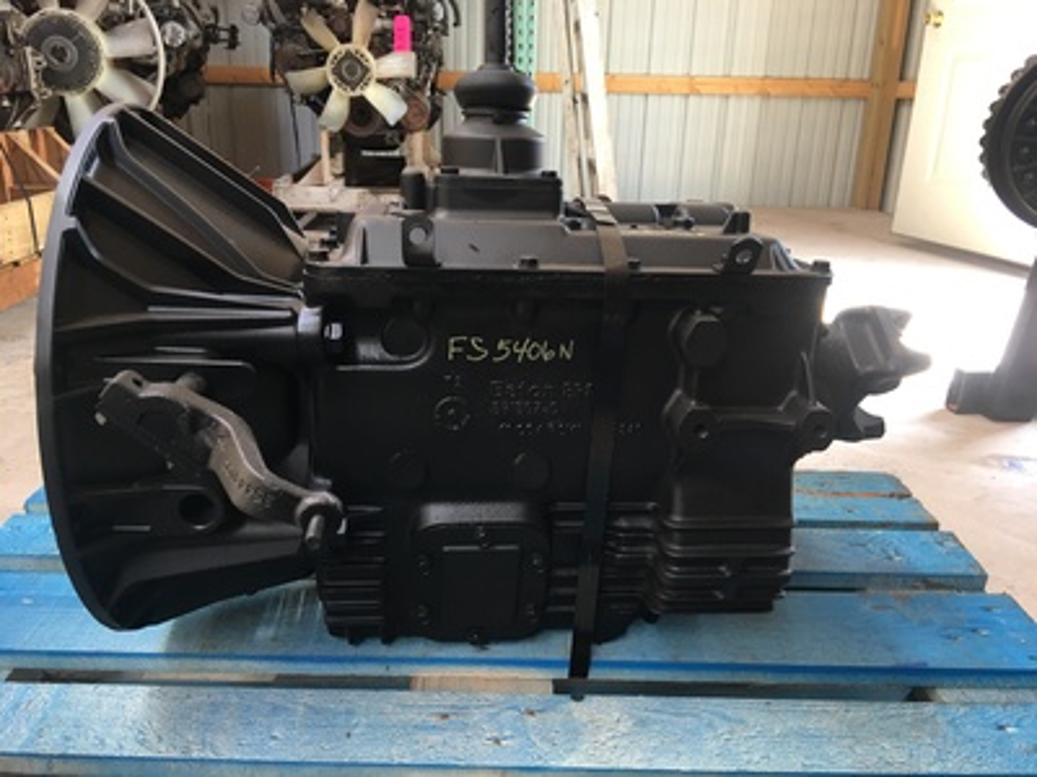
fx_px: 869
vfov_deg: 48.2
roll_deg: -1.1
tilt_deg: -19.0
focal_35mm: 29
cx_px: 518
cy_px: 388
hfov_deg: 61.7
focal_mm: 4.15
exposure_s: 1/30
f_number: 2.2
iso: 32
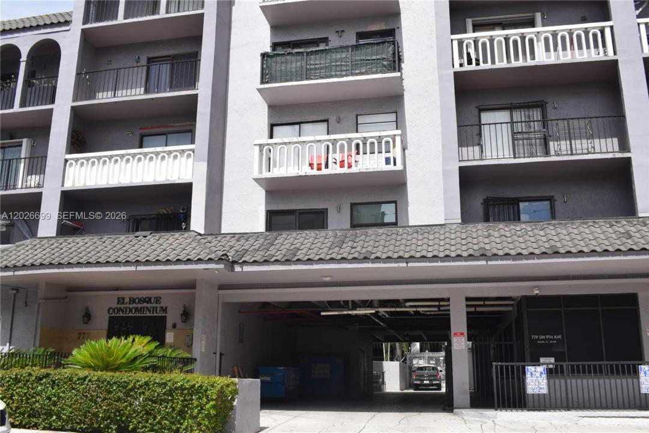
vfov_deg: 38.4
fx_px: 622
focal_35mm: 34
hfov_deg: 55.1
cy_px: 216
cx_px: 324
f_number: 10
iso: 200
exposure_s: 1/400
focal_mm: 23
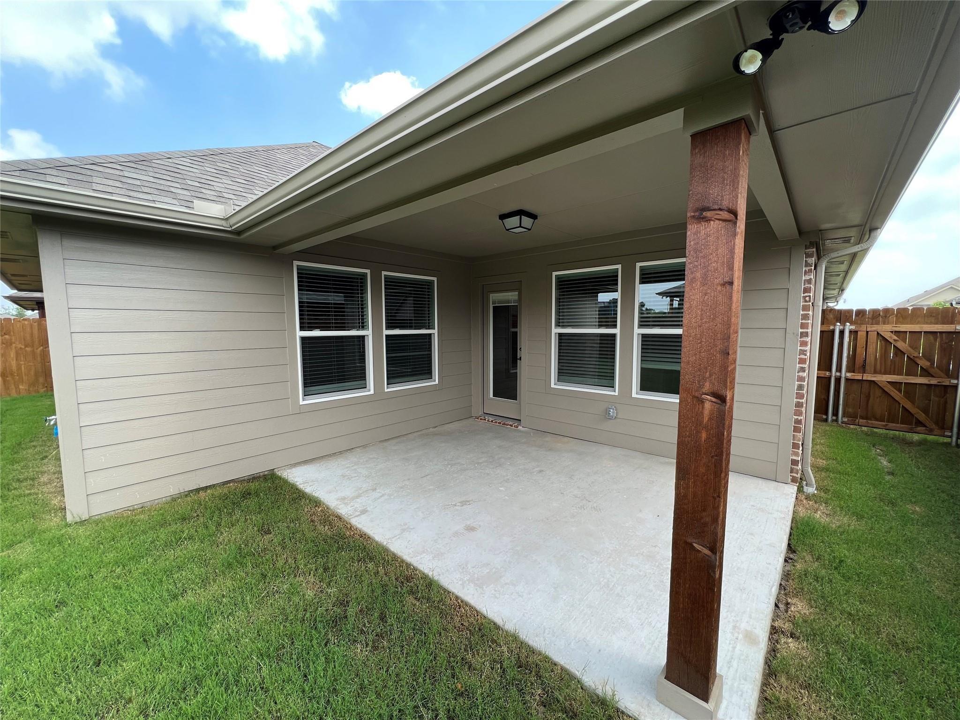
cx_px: 480
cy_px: 360
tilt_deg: -6.0
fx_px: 361
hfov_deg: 106.2
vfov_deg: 89.9
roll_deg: +0.0
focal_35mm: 13
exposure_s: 1/247
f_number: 1.8
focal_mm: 1.57
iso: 32
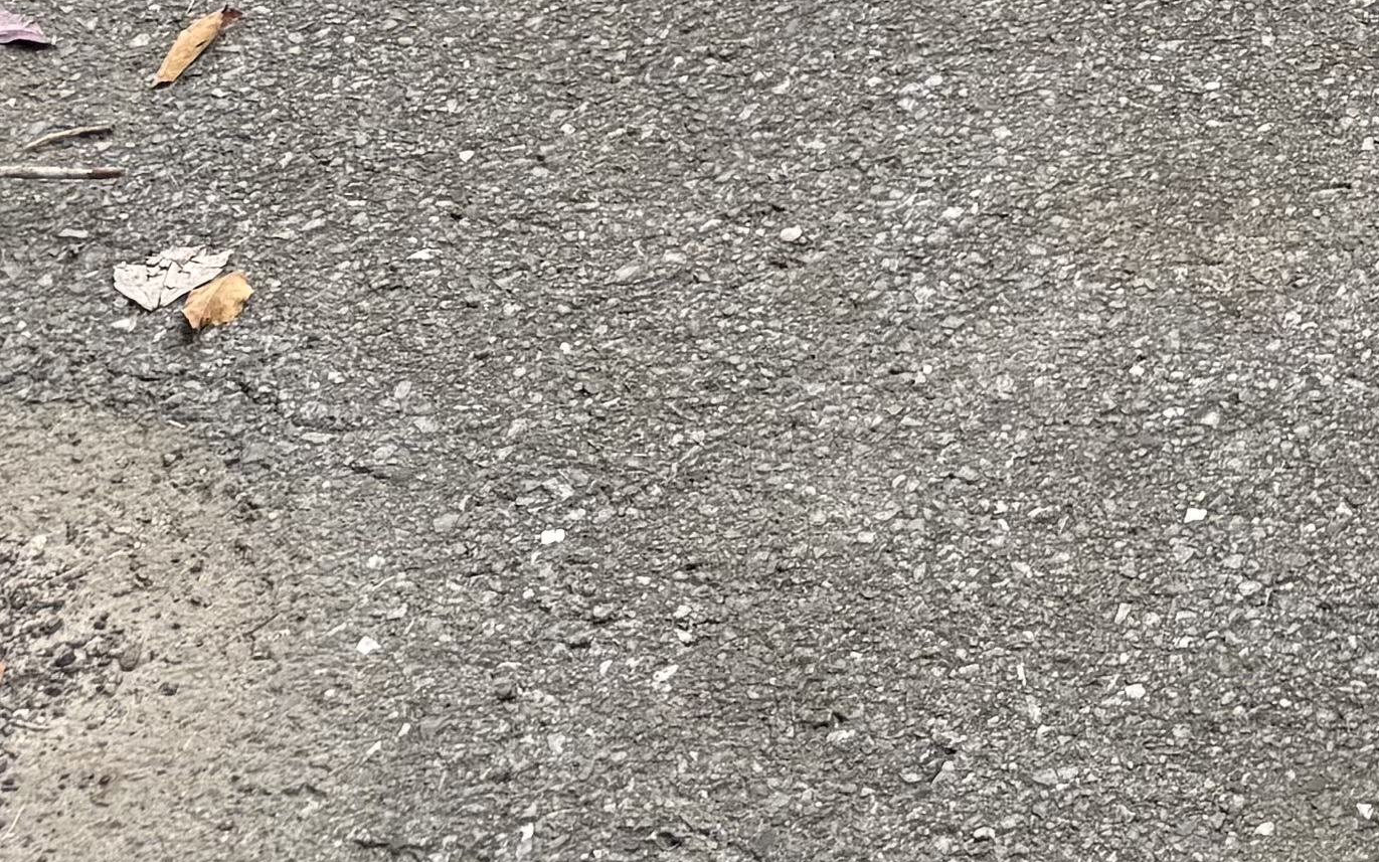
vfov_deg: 11.1
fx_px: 3984
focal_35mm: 106
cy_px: -913
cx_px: 1994
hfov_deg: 17.8
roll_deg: -2.4
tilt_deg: -18.1
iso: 80
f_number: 1.78
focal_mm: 6.76
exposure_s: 1/319
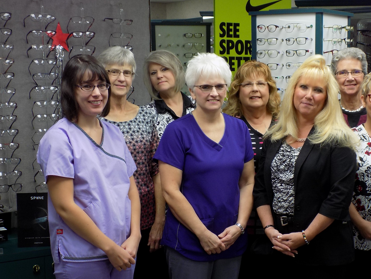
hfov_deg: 30.3
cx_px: 269
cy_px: 191
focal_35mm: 63
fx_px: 675
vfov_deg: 23.2
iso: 100
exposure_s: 1/30
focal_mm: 7.3
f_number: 3.6
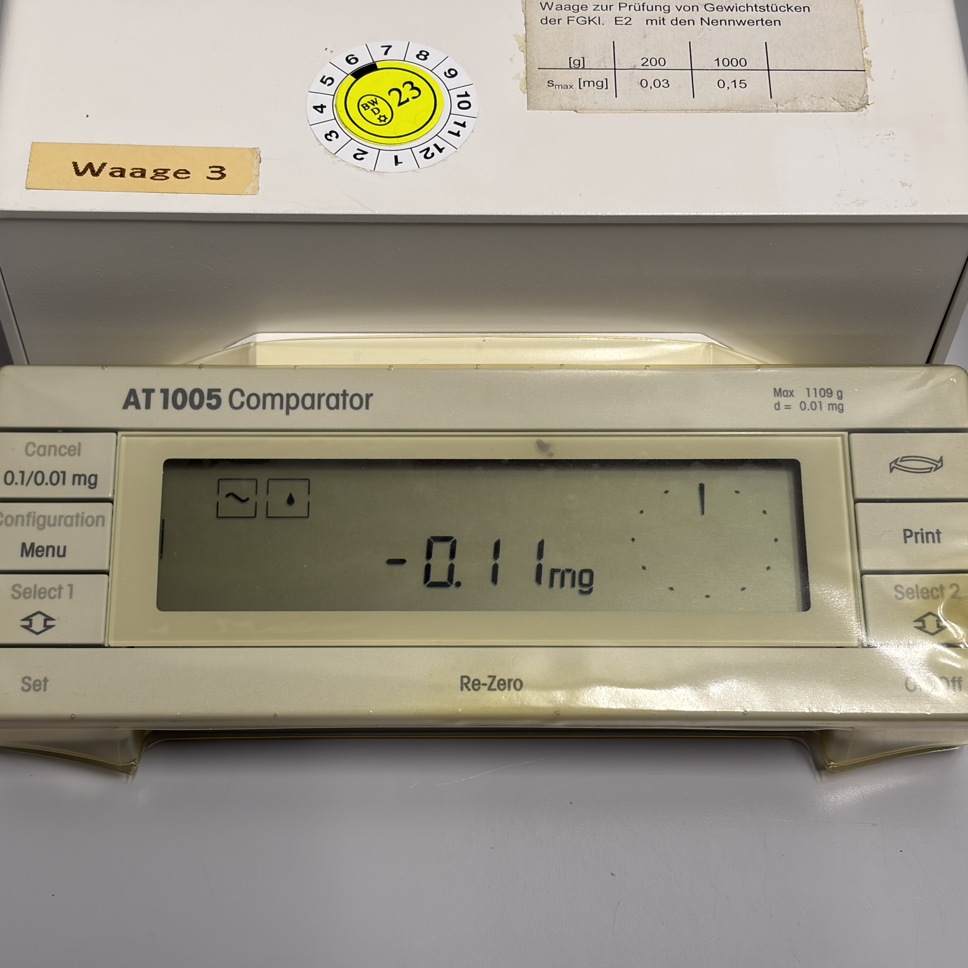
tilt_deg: -59.0
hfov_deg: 27.7
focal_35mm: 62
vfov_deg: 27.7
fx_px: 1962
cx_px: 439
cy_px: 483
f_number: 1.6
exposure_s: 1/50
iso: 50
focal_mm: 5.96
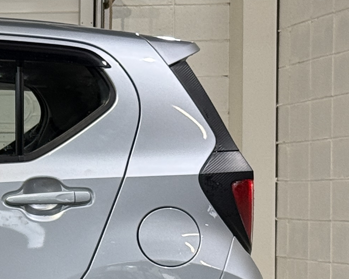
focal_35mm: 191
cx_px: -307
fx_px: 1973
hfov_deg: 9.5
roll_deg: -0.7
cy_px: 263
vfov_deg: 8.1
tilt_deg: -1.6
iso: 64
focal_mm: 6.76
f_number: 1.78
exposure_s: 1/60
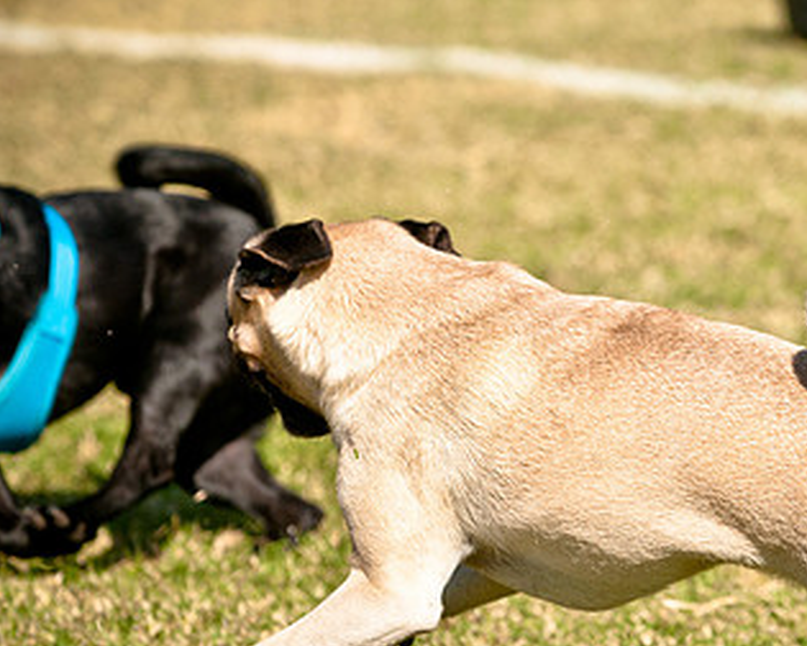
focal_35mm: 376
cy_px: 388
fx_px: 8977
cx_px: 635
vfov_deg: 4.1
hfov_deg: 5.1
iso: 250
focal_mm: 145
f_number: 5
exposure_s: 1/2000
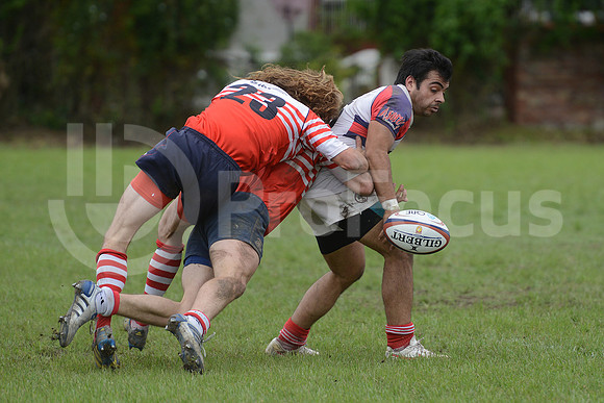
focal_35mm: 270
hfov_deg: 7.6
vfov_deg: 5.1
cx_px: 302
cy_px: 202
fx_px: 4531
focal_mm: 270
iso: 400
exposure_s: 1/1250
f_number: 4
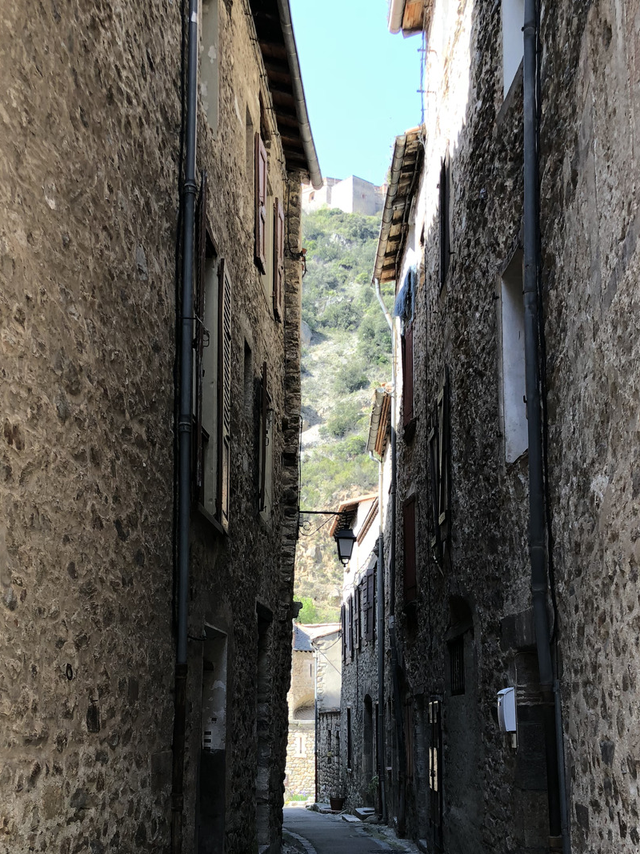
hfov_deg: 34.3
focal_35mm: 42
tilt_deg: +6.7
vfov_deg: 43.5
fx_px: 1036
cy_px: 627
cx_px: 323
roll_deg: -0.3
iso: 32
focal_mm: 4
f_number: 1.8
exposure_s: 1/120
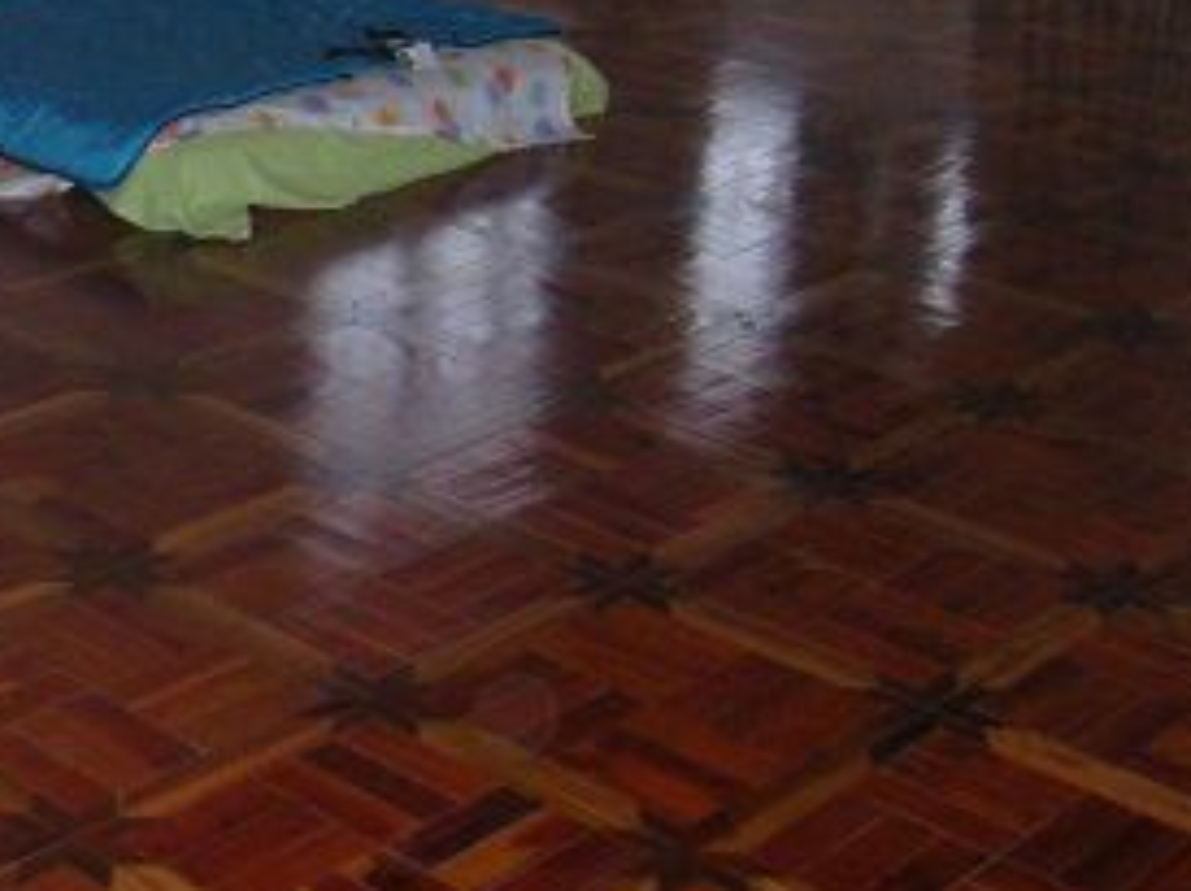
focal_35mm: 74
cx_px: 293
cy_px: 156
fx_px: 2544
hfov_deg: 26.0
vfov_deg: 19.6
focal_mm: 5.8
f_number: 2.8
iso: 200
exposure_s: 1/60.1
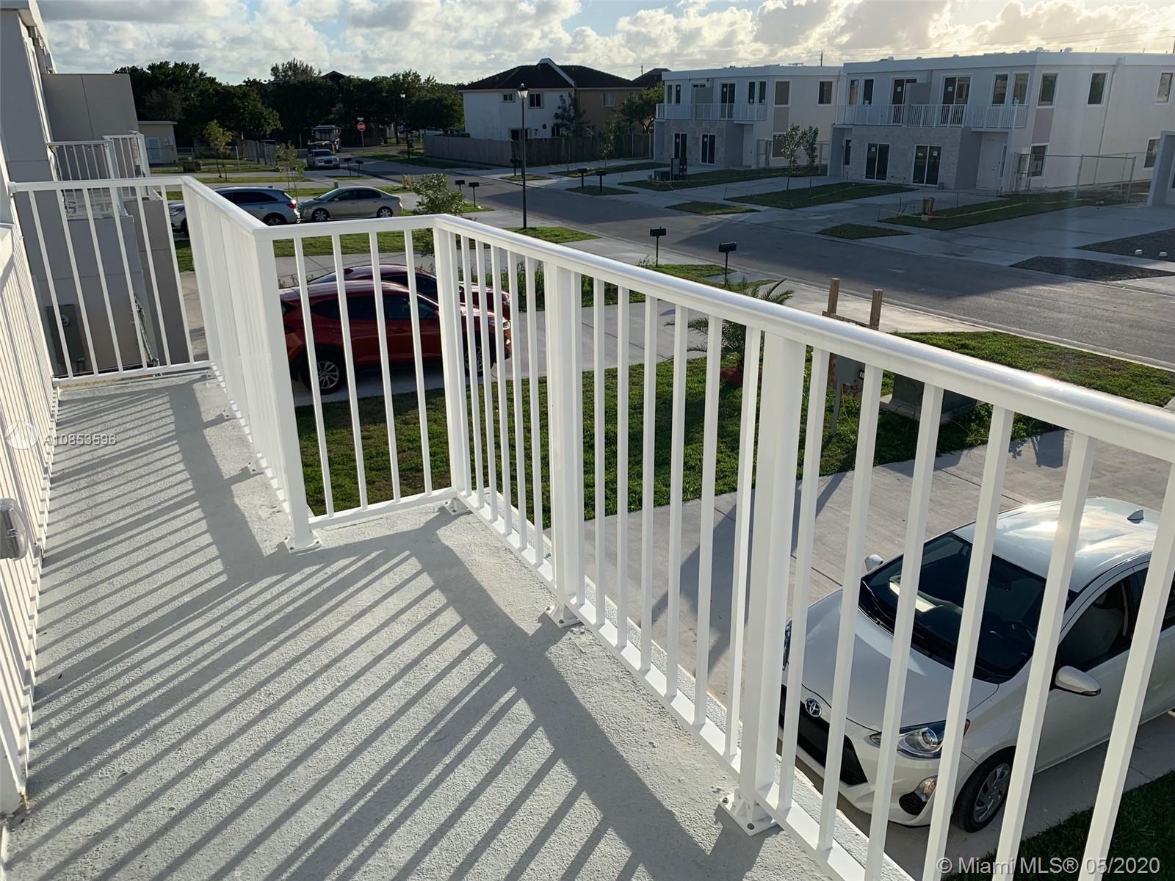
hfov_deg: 67.3
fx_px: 883
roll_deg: +0.6
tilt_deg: -19.7
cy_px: 440
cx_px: 588
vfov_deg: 53.1
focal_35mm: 26
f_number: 1.8
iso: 25
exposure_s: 1/2833
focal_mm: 4.25
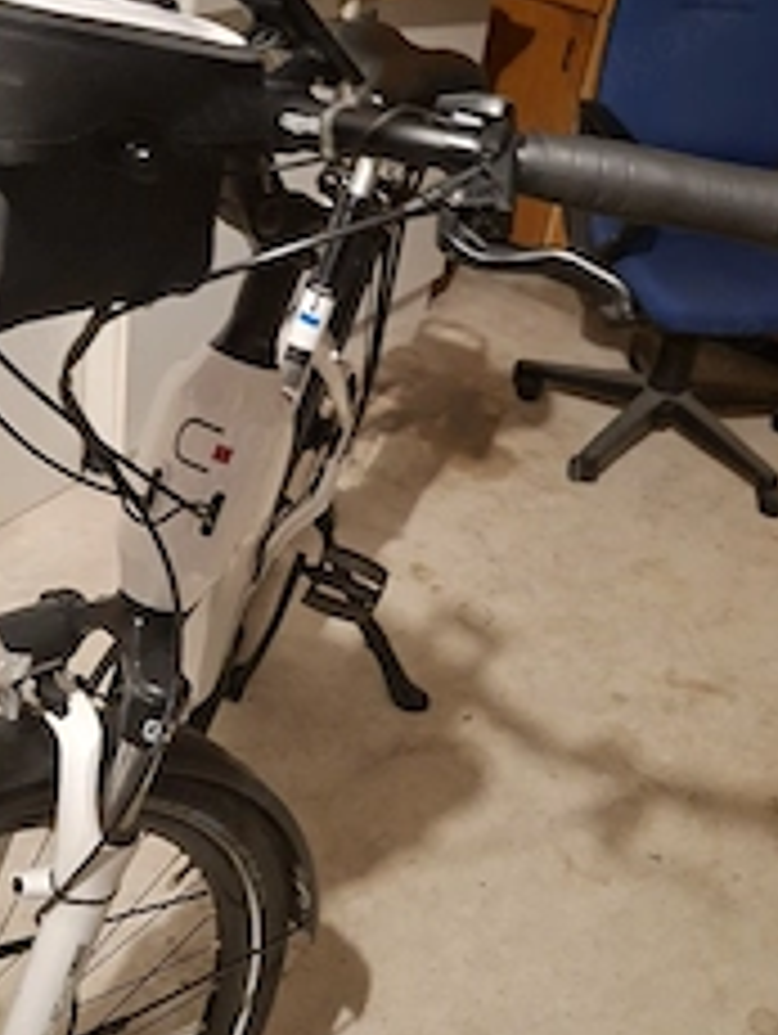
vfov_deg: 46.7
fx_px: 1196
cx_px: 391
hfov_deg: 36.0
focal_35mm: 40
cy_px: 459
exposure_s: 1/24
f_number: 1.8
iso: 800
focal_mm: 5.54
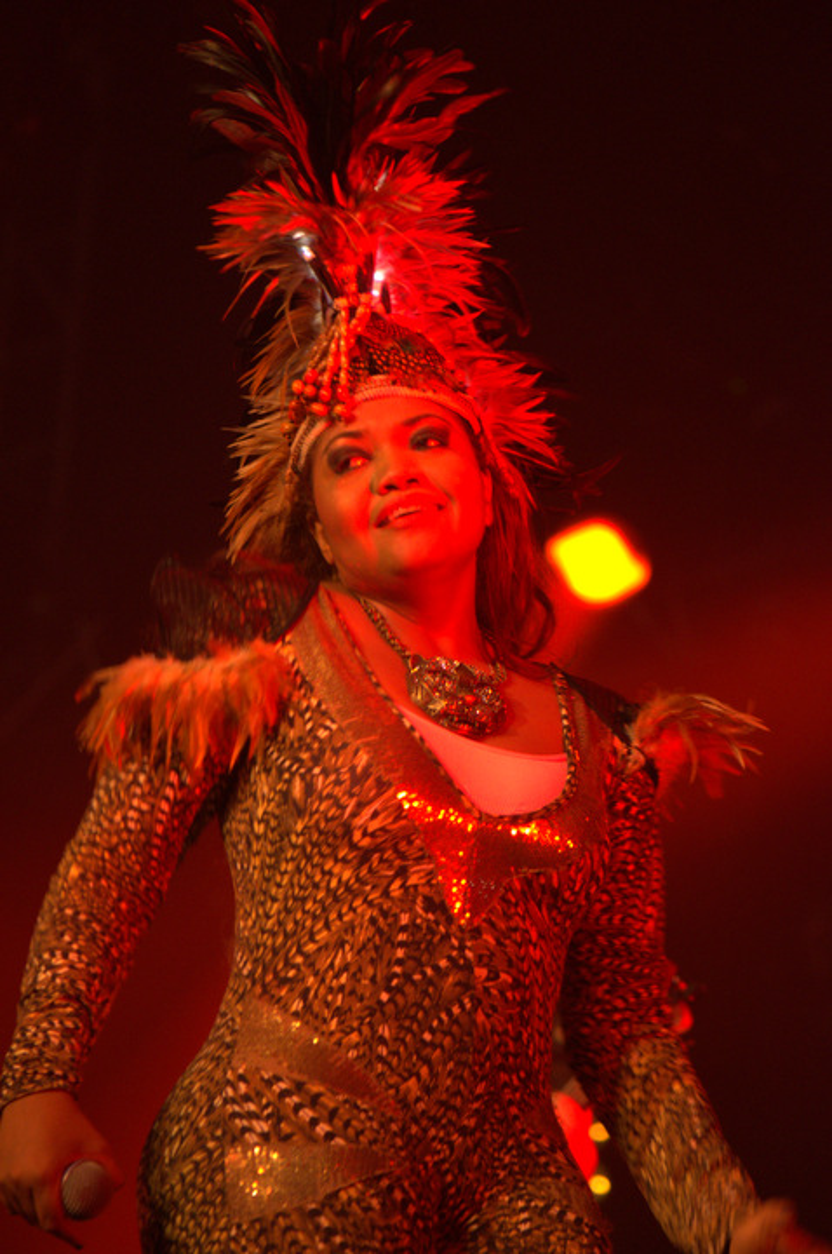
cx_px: 416
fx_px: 6362
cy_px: 627
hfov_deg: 7.5
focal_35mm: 183
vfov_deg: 11.3
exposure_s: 1/125
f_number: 4.2
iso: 2500
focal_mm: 122
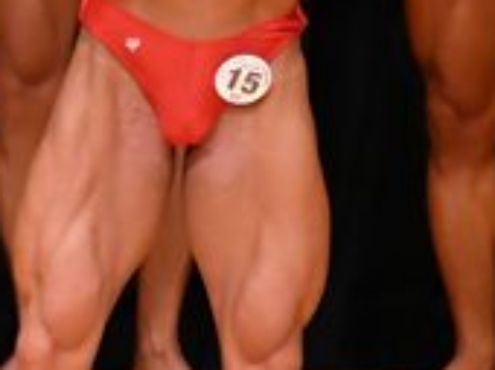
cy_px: 64
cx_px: -307
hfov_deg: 1.6
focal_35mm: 1250
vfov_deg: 1.2
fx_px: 17849
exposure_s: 1/400
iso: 4000
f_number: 5.6
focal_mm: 190
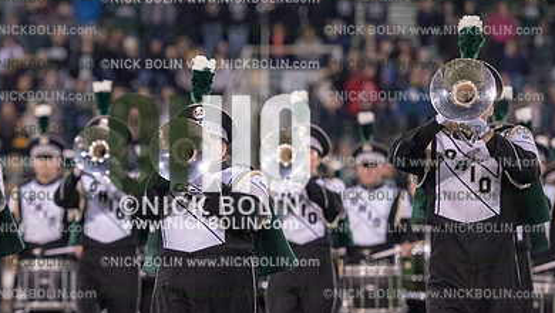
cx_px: 209
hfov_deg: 8.7
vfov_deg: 4.9
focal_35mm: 249
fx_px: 3667
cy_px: 163
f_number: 3.2
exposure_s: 1/1250
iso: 5000
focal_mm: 160
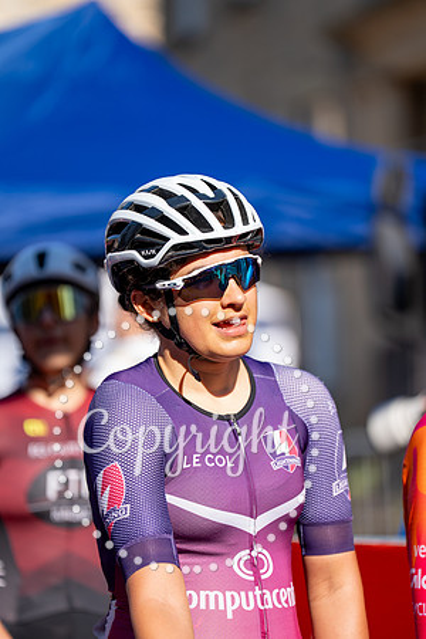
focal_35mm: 180
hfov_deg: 7.6
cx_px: 213
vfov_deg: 11.4
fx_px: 3195
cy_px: 320
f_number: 2.8
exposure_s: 1/1000
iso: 100
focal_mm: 180
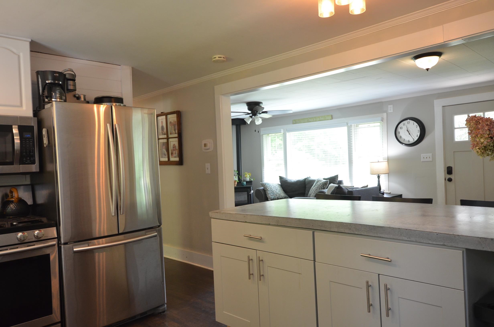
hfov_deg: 67.5
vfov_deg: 47.7
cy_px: 164
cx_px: 247
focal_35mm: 27
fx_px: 370
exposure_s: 1/60
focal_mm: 18
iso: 800
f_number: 4.2
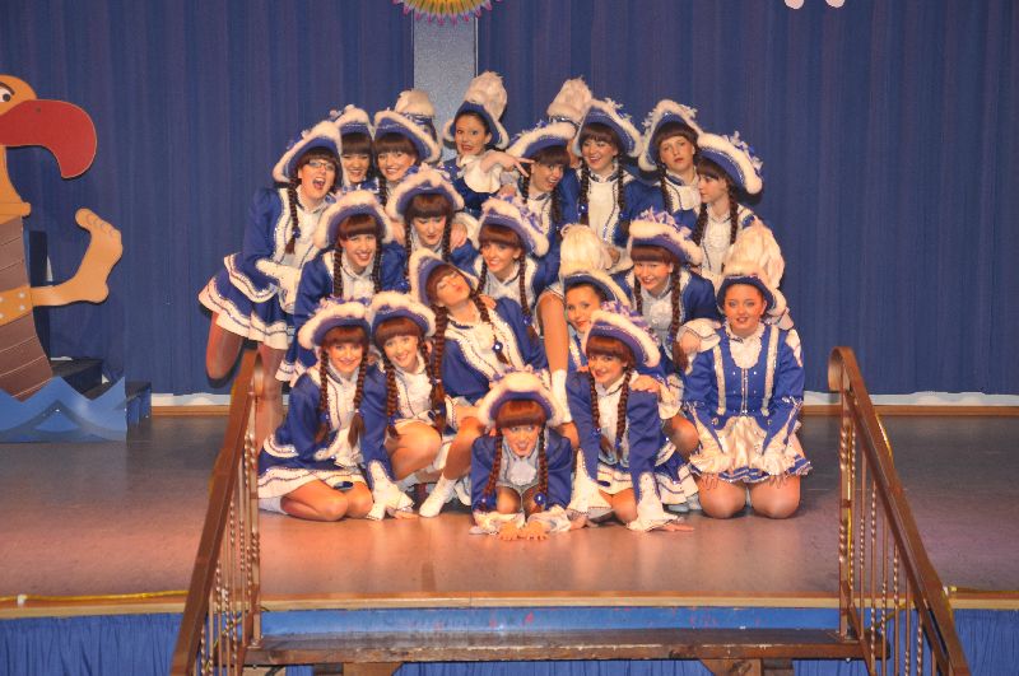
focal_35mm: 72
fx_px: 2035
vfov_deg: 18.9
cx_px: 510
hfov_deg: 28.1
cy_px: 338
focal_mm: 48
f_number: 4.8
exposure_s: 1/60
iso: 400
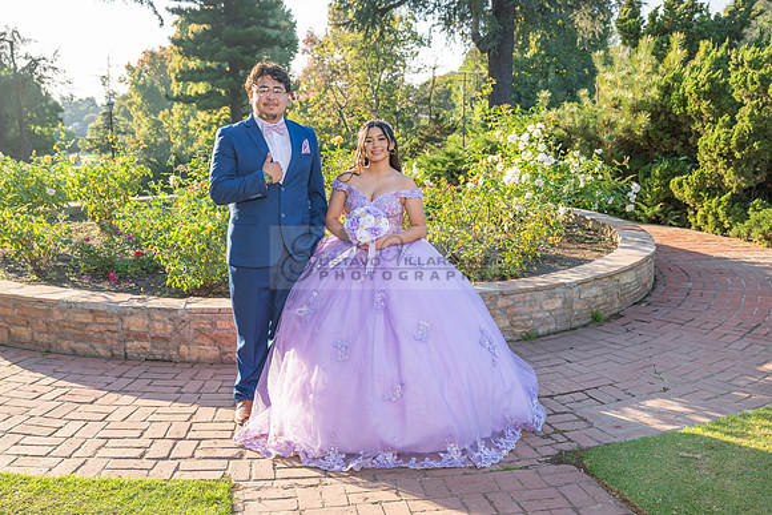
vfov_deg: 36.0
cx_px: 386
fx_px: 794
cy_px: 258
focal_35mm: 37
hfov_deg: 51.9
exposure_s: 1/200
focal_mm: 37
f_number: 5.6
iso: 200
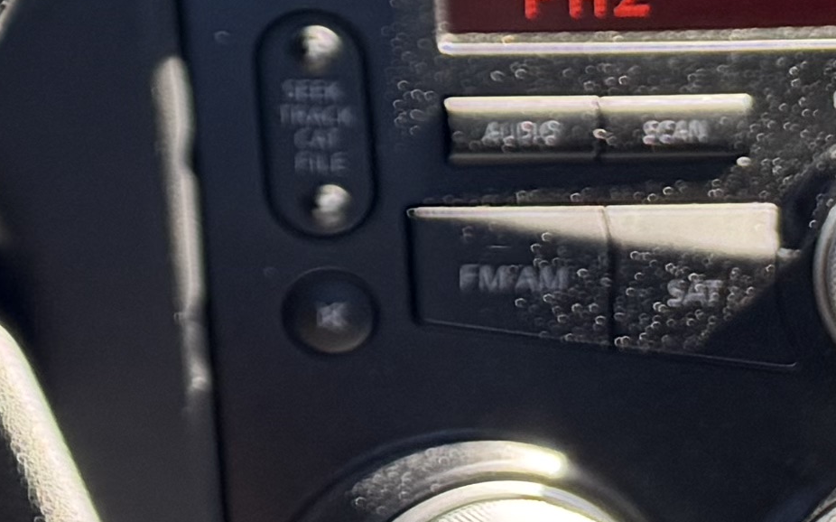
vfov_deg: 7.6
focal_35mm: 157
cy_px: -832
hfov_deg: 10.0
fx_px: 3576
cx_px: -1663
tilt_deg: -13.0
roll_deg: +1.5
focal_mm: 6.76
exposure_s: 1/174
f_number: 1.78
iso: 80
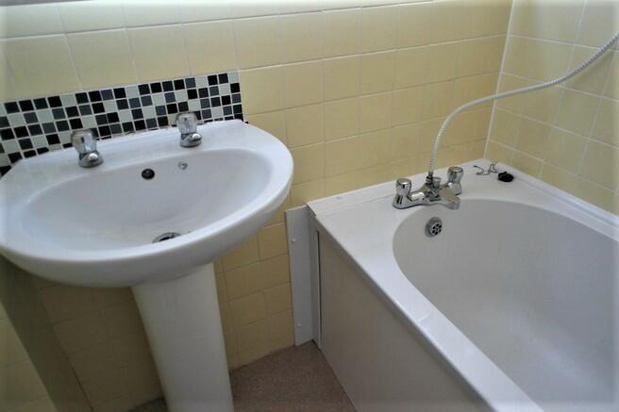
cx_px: 310
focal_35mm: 24
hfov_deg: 73.8
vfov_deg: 53.1
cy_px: 206
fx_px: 413
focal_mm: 16
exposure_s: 1/60
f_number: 2.4
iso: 200
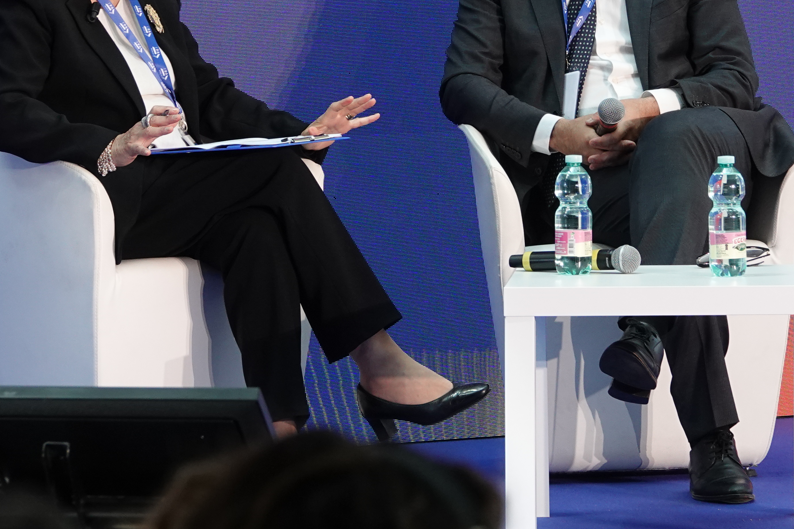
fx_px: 6263
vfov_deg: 4.8
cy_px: 119
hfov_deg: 7.3
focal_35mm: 284
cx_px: 434
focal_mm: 52.82
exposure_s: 1/160
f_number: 4
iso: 500
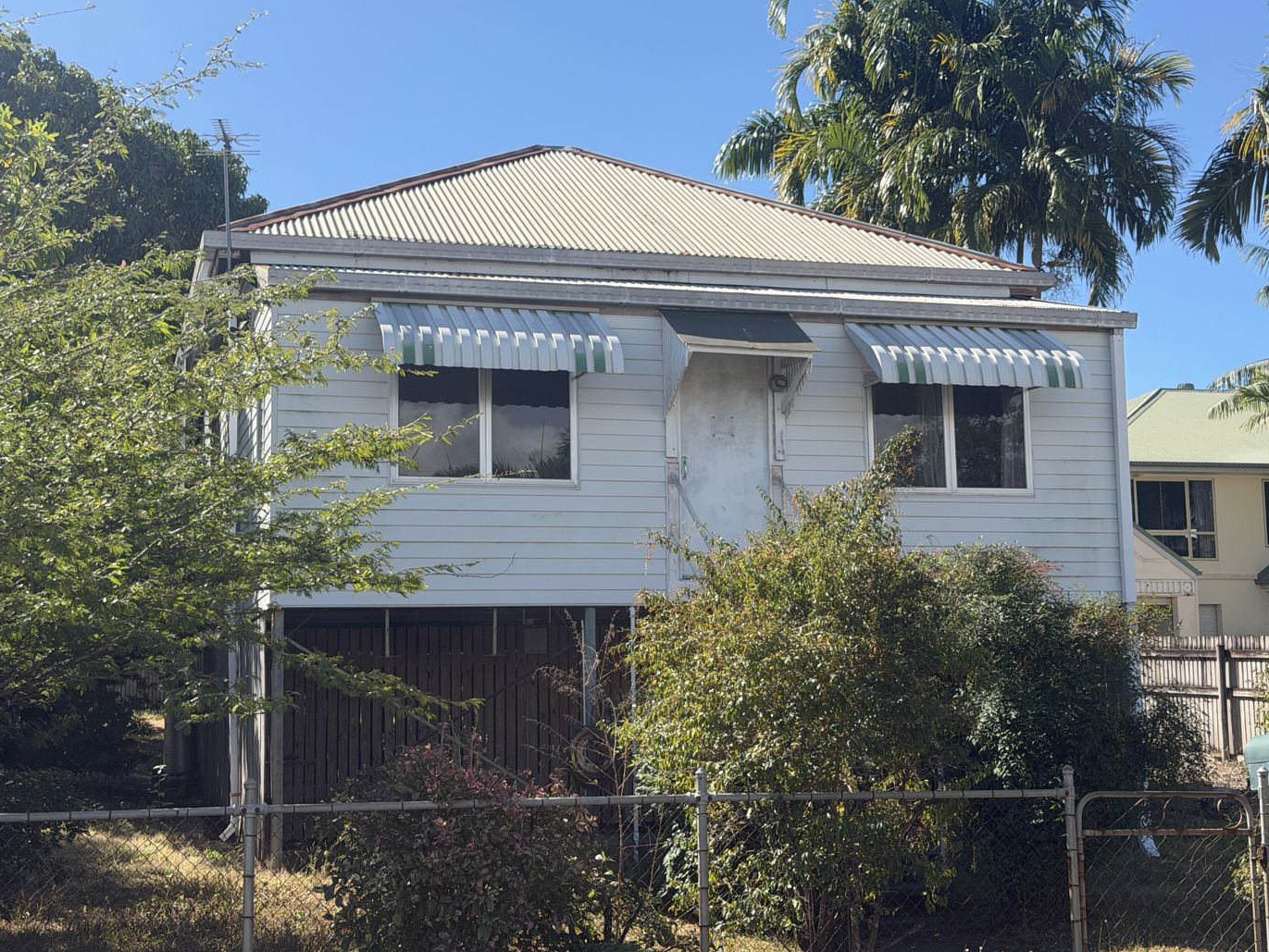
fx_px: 1797
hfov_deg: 38.9
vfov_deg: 29.7
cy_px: 467
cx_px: 629
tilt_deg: +5.8
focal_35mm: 49
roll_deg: +1.1
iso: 64
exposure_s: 1/3096
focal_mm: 6.76
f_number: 1.78
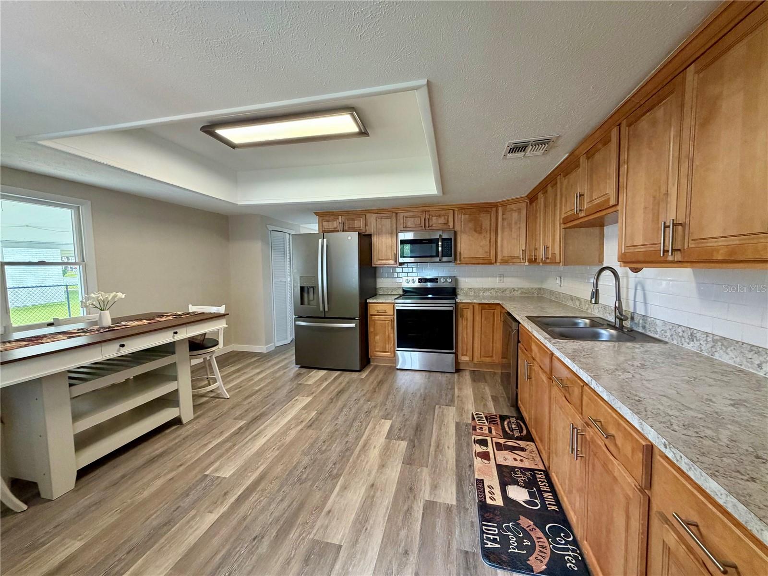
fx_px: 311
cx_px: 384
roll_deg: +1.3
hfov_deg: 102.1
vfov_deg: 85.7
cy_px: 288
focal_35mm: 14
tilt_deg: -3.8
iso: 250
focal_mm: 2.22
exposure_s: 1/60
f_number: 2.2
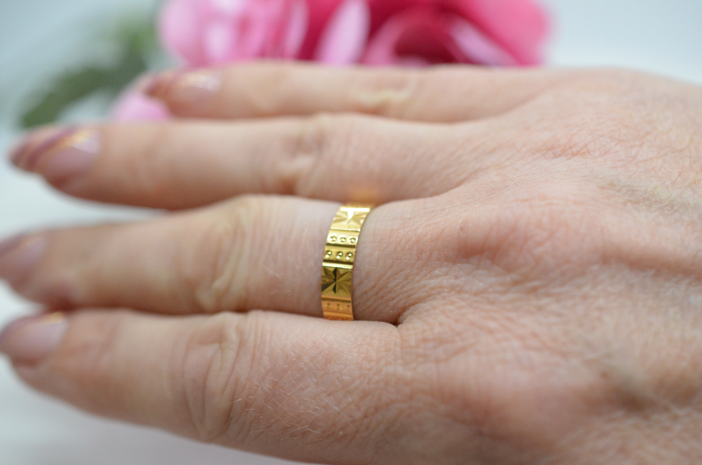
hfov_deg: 33.5
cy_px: 232
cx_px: 351
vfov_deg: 22.5
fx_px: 1168
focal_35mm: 60
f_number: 4
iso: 3200
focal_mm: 40
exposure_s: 1/1600
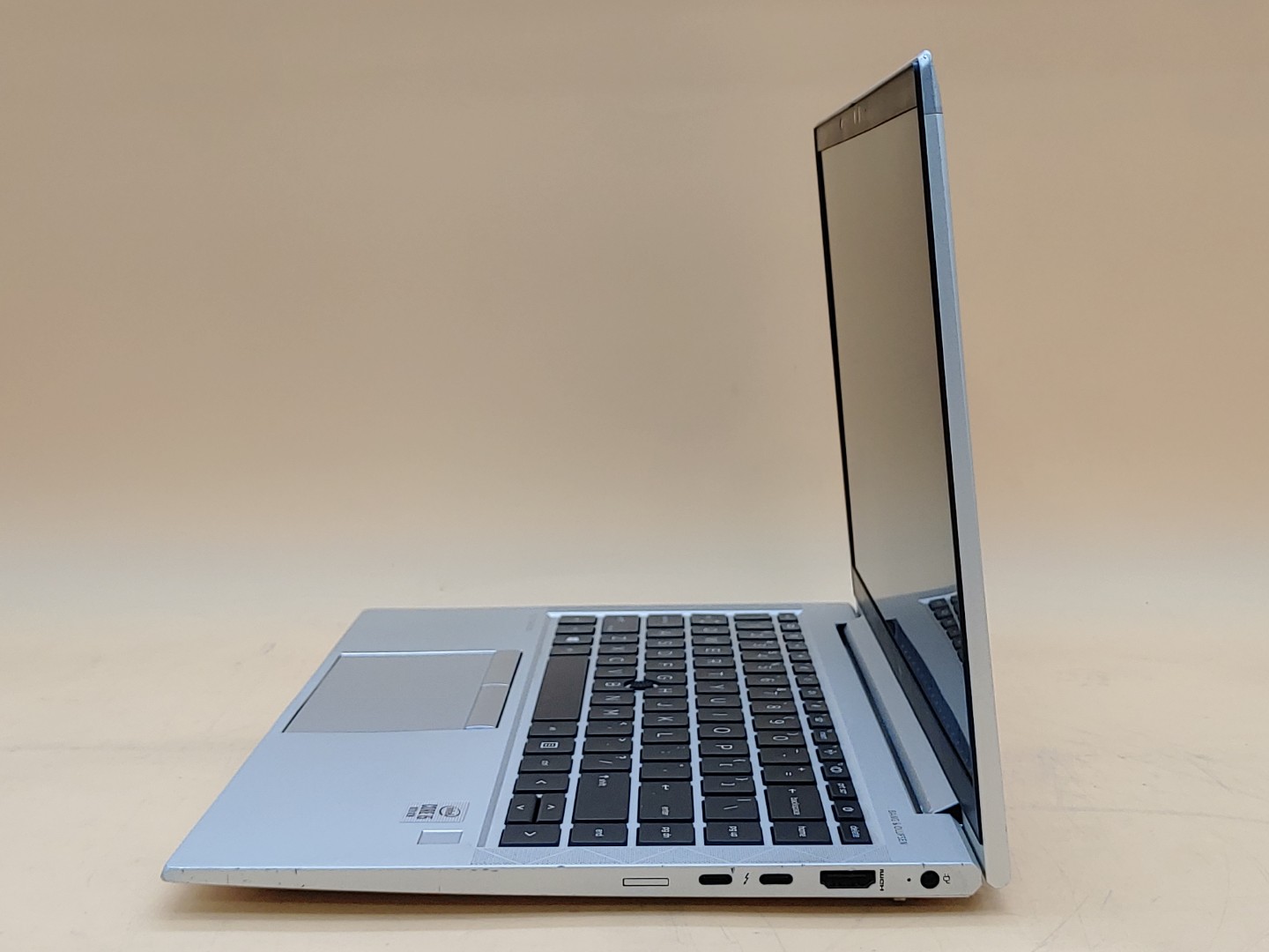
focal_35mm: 49
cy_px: 476
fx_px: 1796
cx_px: 634
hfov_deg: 38.9
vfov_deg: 29.7
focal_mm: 4.36
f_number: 1.8
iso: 50
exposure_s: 1/140
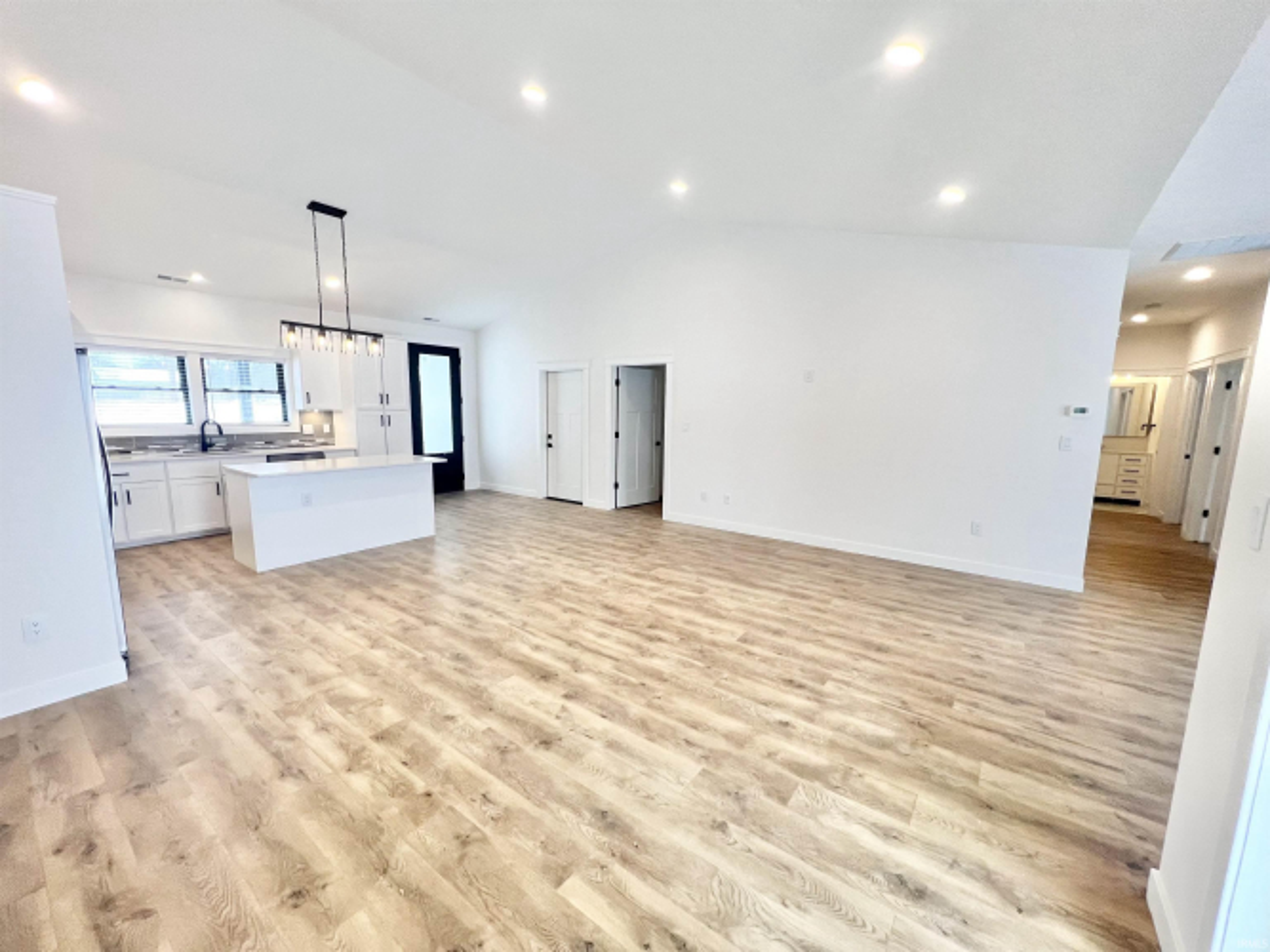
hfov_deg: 106.2
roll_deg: -0.5
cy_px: 476
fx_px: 477
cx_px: 635
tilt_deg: -8.0
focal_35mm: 13
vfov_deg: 89.9
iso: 80
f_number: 1.8
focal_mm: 1.57
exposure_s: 1/120
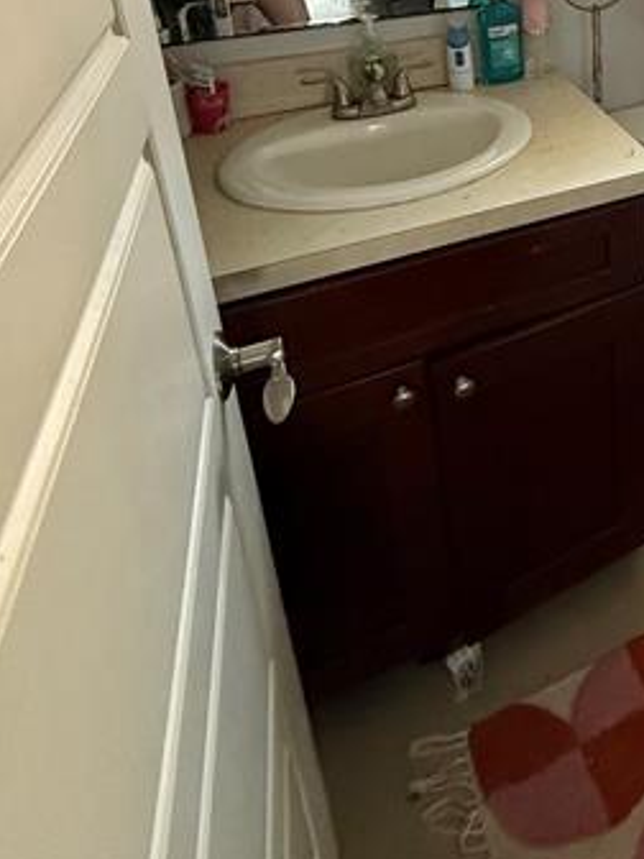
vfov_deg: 49.4
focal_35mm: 32
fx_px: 794
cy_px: 56
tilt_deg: -18.6
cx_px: 693
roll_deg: -0.6
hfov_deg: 37.6
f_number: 2.2
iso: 800
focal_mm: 2.22
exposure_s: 1/60
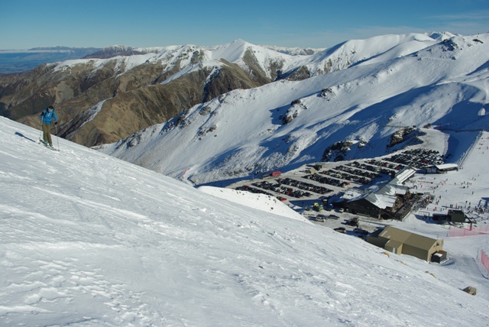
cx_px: 244
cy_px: 164
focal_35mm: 34
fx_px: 462
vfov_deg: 39.0
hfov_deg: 55.8
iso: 100
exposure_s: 1/500
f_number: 11
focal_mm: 23.13
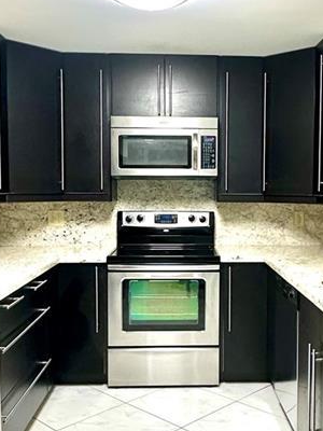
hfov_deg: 34.1
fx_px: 523
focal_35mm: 42
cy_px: 223
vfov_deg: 44.8
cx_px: 209
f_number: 2.2
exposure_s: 1/120
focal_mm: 2.22
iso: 250
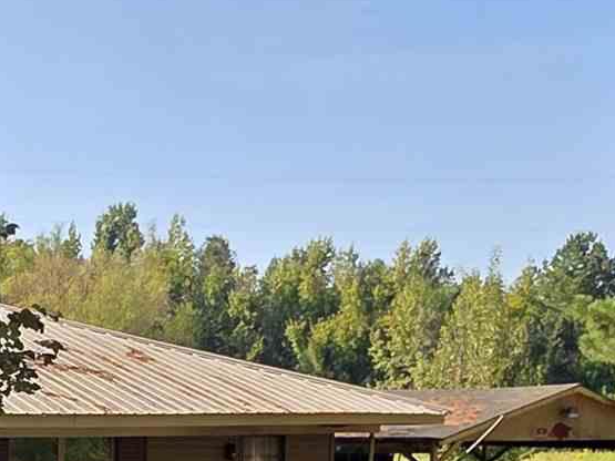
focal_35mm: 72
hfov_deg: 25.2
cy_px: 631
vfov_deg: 18.7
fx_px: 1279
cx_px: -55
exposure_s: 1/1297
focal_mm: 2.2
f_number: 1.9
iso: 40
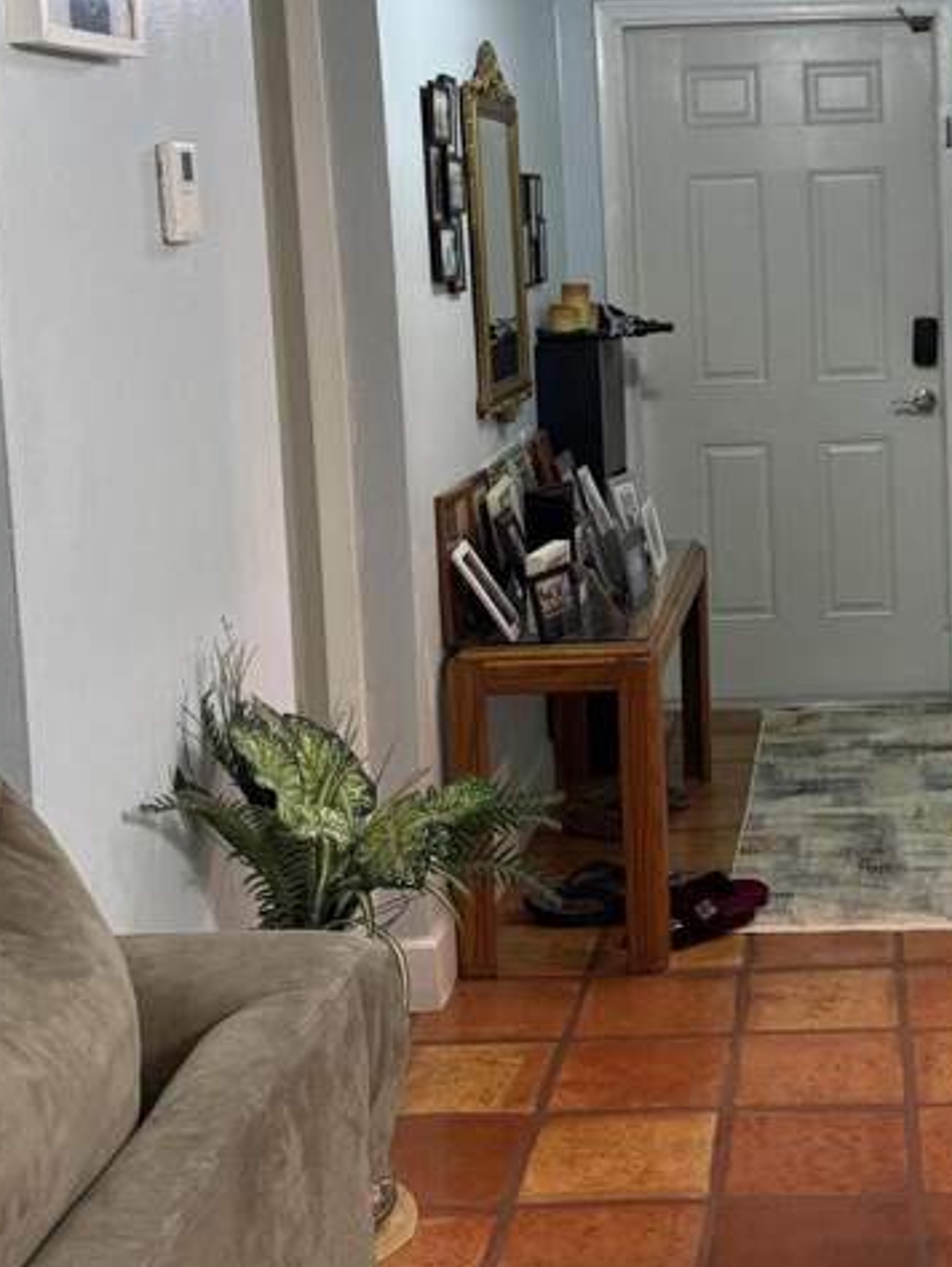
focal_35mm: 54
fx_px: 1978
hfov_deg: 26.3
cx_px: 818
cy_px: 436
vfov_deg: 35.2
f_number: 1.78
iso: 250
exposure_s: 1/60
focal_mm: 6.76
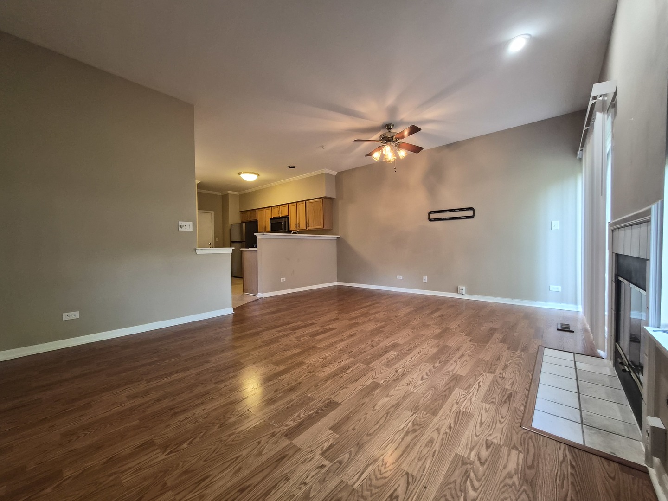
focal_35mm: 13
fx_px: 251
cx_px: 334
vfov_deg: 89.9
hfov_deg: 106.2
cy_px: 250
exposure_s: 1/60
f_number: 2.2
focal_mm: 1.7
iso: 200
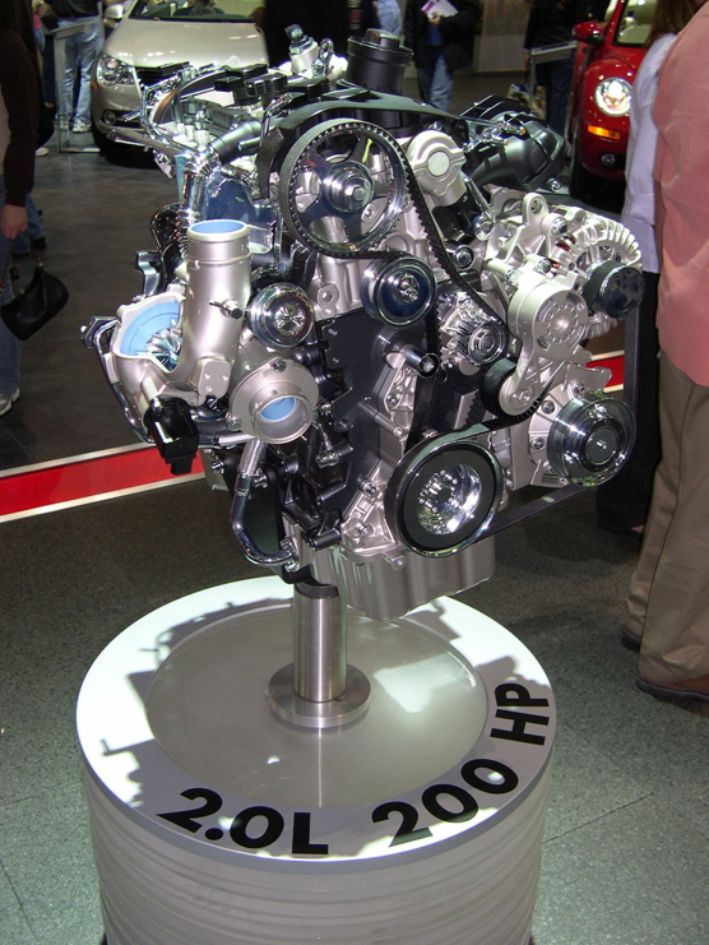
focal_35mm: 41
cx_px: 342
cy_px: 474
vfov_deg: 45.8
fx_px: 1119
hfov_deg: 35.1
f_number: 2.8
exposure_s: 1/30
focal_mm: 8
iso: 100
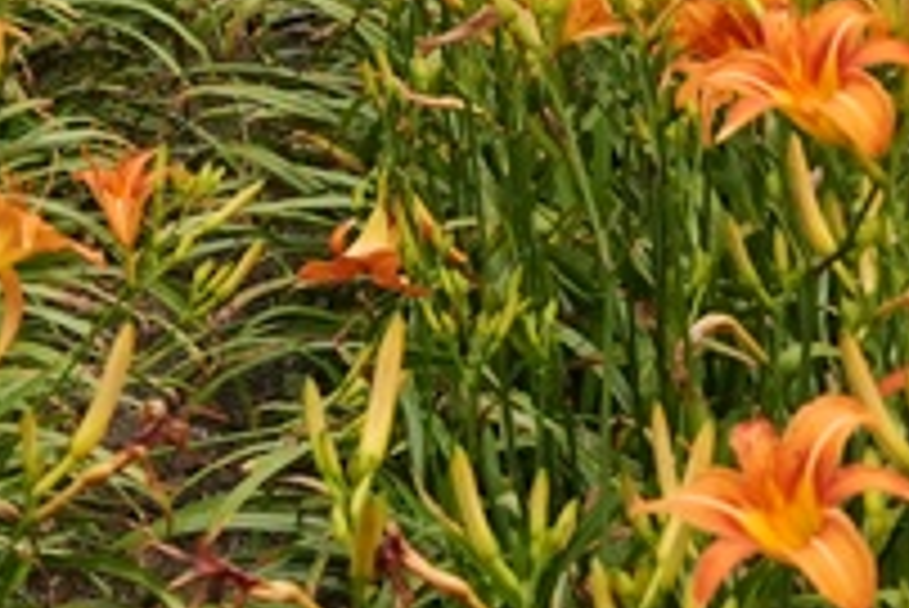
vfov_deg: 8.2
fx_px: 4005
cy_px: -678
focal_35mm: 159
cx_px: 297
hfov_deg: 12.9
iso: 1600
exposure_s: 1/2500
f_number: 9
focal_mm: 31.3
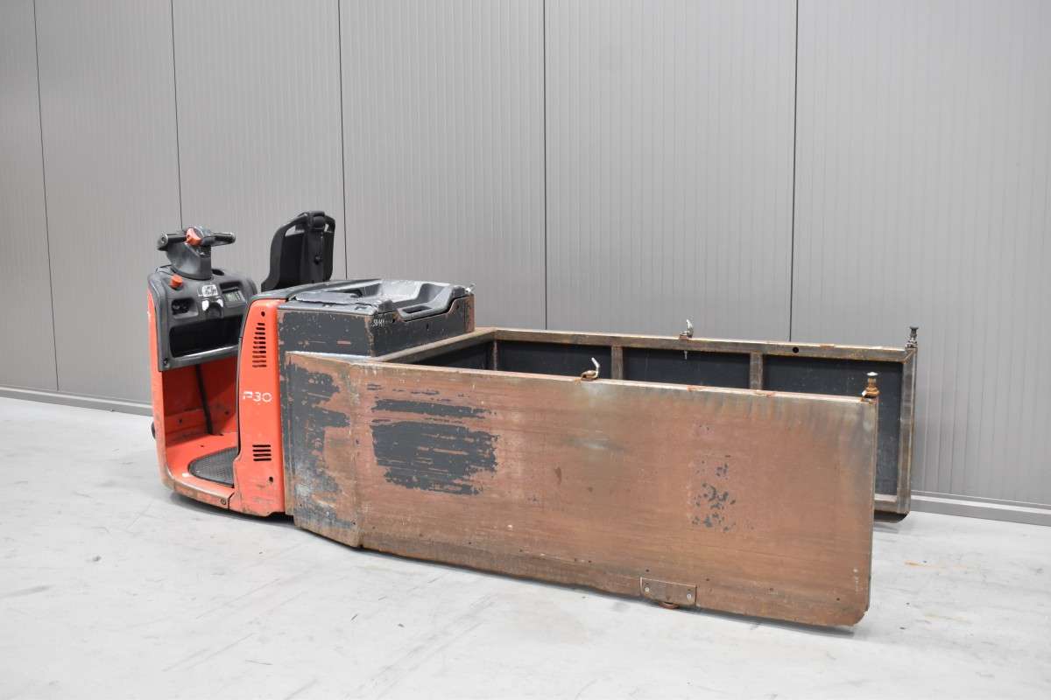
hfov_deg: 53.1
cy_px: 350
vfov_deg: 36.9
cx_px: 526
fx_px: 1051
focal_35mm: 36
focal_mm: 24
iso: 1600
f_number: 5
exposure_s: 1/30
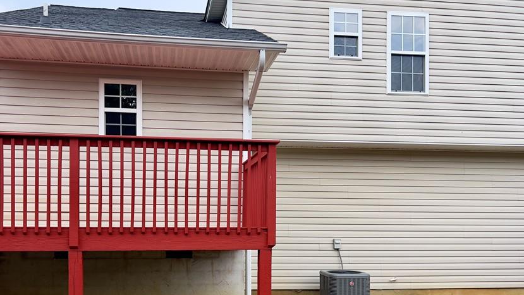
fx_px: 486
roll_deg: -0.5
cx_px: 222
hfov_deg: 56.4
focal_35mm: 35
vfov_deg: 33.1
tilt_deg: +0.9
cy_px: 219
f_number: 1.5
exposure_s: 1/279
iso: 40
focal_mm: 5.7
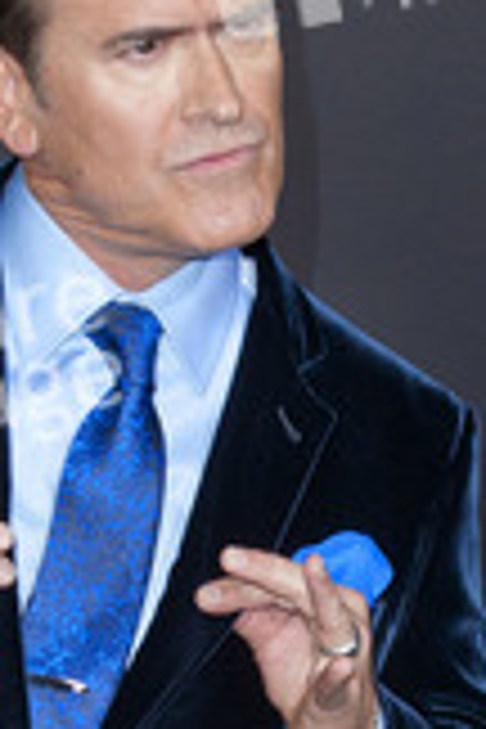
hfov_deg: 17.0
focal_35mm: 79
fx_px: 1600
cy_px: 608
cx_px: 25
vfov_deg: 25.1
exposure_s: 1/320
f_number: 5.6
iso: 500
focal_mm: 32
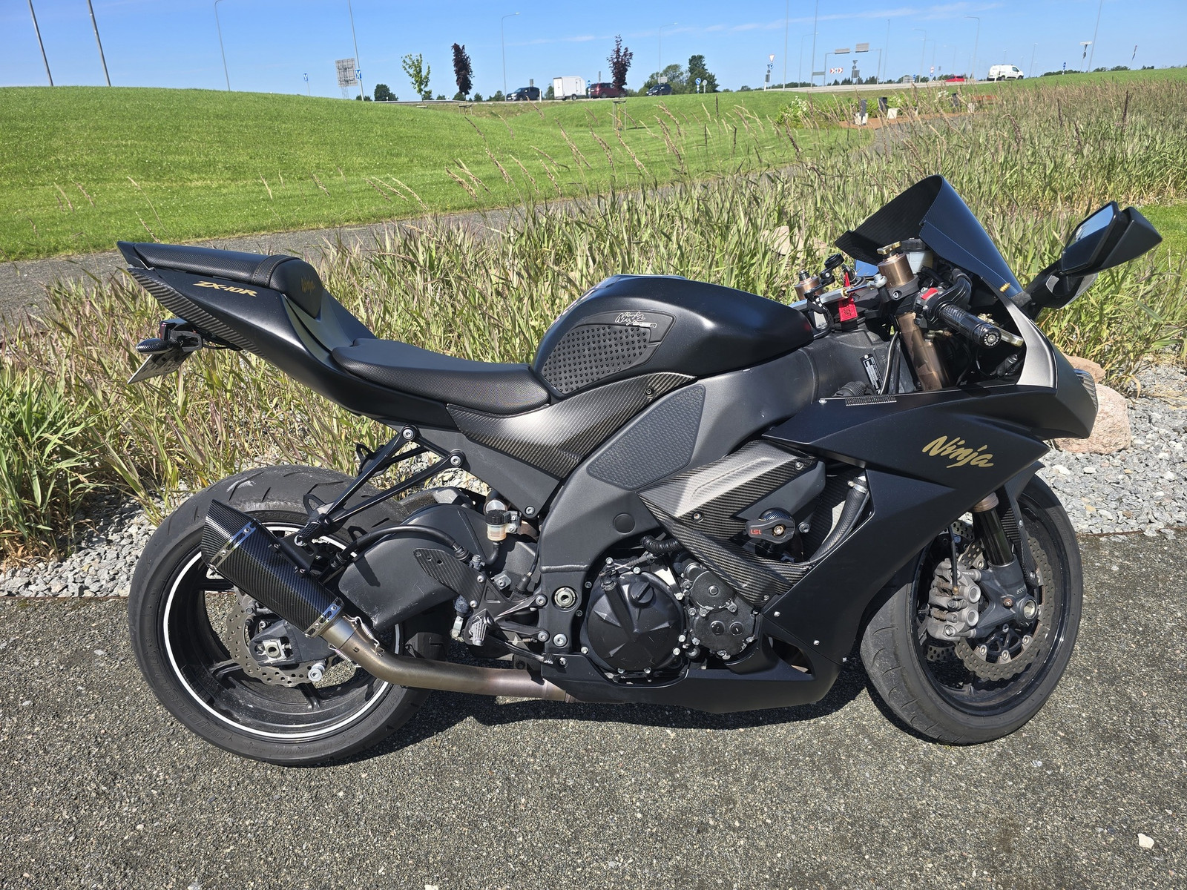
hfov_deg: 73.9
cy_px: 445
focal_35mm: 23
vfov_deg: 58.9
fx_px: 789
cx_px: 594
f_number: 1.7
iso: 12
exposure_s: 1/559
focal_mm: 6.3
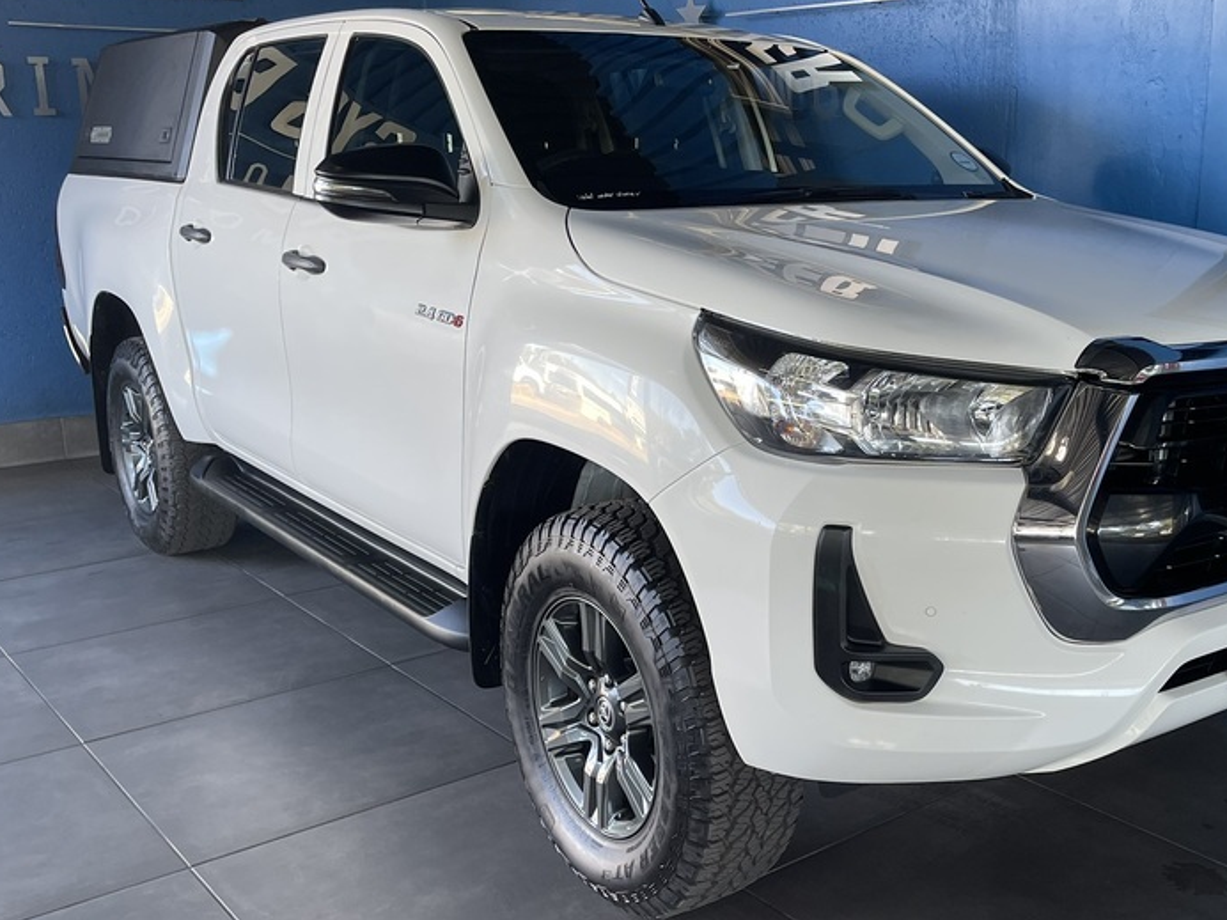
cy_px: 470
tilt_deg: -15.0
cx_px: 798
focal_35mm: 37
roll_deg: +0.5
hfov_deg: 49.4
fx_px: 1312
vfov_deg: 38.7
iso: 80
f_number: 1.6
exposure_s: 1/121
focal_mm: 5.1
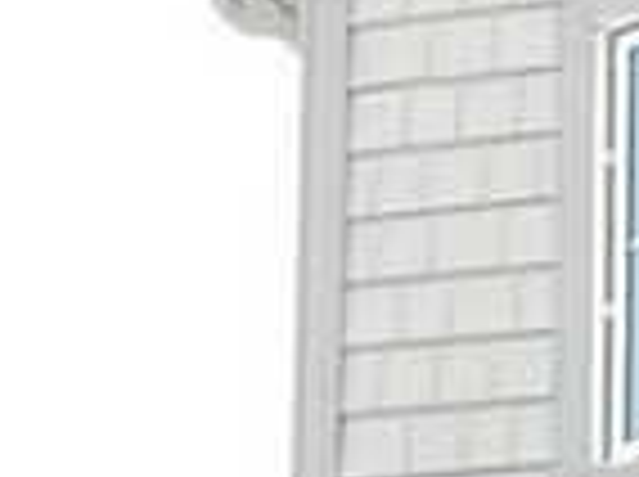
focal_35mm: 217
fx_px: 3999
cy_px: 904
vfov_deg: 6.6
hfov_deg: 9.0
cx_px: 814
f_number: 3.5
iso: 160
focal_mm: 5.4
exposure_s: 1/218
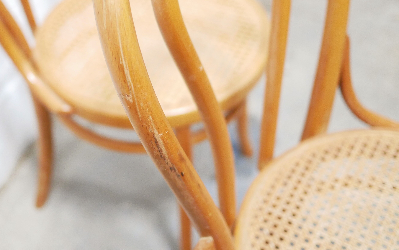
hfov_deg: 38.7
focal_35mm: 52
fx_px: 565
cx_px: 155
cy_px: 83
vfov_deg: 24.7
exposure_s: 1/60
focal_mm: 20
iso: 1000
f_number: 1.7
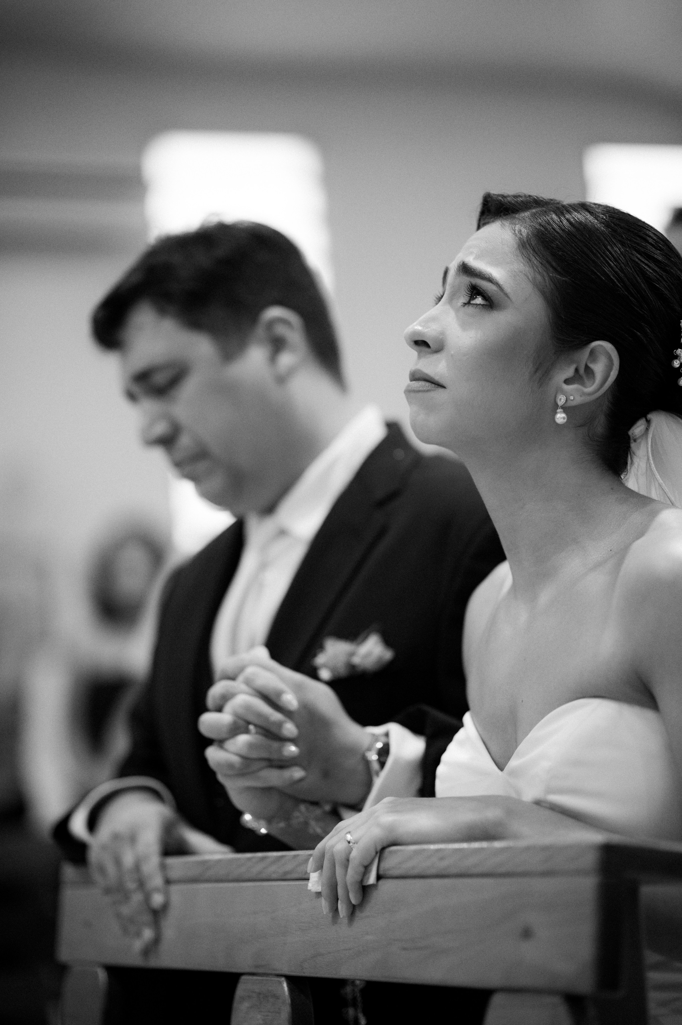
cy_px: 512
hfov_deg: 16.0
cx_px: 341
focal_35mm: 85
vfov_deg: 23.9
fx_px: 2419
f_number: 2
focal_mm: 85
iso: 2500
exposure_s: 1/320
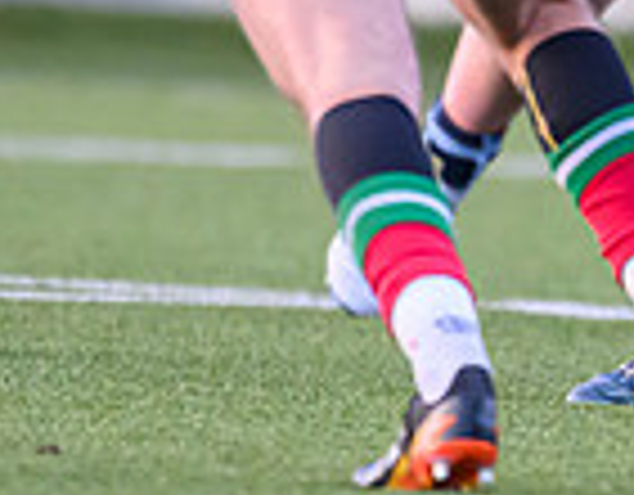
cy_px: -84
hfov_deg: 0.6
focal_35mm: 3121
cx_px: 1199
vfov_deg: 0.5
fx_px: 57999
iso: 4000
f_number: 4
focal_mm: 560
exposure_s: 1/1250
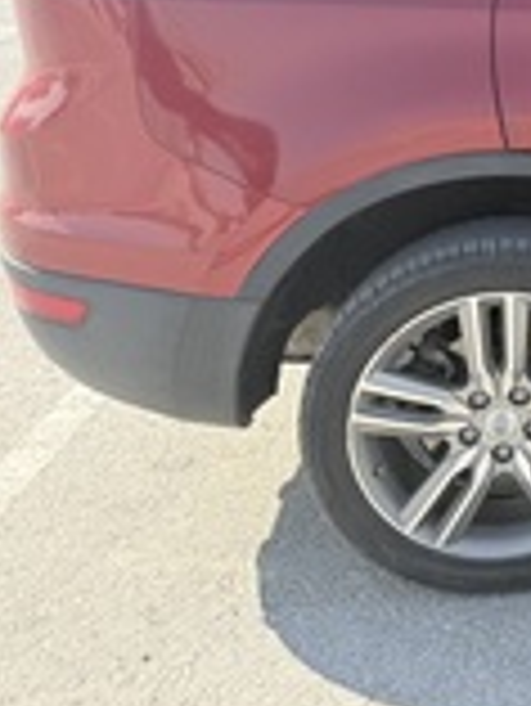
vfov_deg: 26.3
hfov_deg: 16.6
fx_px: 1430
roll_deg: +0.1
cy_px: -2
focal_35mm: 70
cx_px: 1024
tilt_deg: -10.3
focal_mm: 6.76
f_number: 1.78
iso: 100
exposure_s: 1/2169
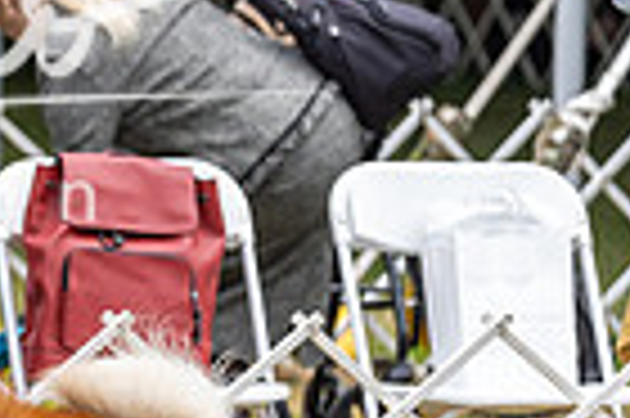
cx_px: -464
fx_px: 12271
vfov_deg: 2.0
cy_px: 335
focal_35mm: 702
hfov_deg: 2.9
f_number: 4
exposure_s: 1/800
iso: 200
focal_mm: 164
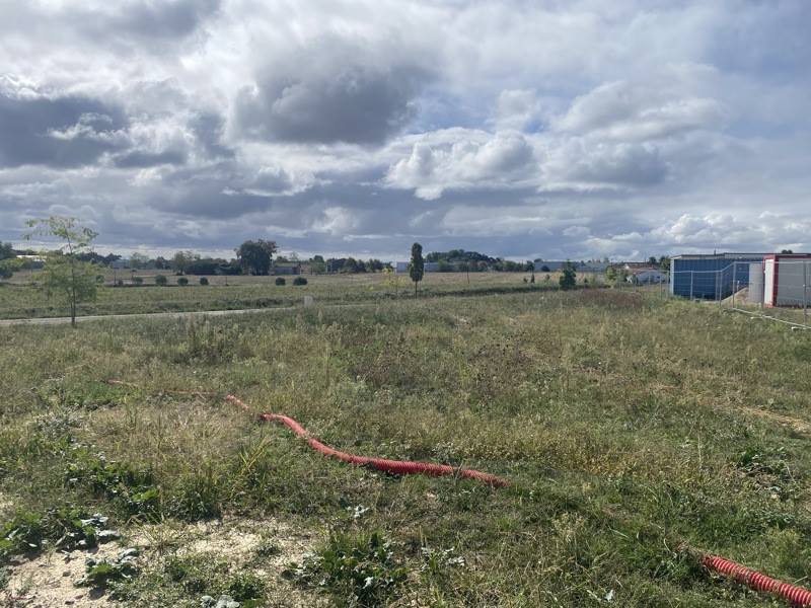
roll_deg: -0.4
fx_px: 609
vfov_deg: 53.1
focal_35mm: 26
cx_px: 406
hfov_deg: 67.3
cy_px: 304
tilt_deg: -2.6
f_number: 1.8
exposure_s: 1/7194
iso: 32
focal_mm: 4.25
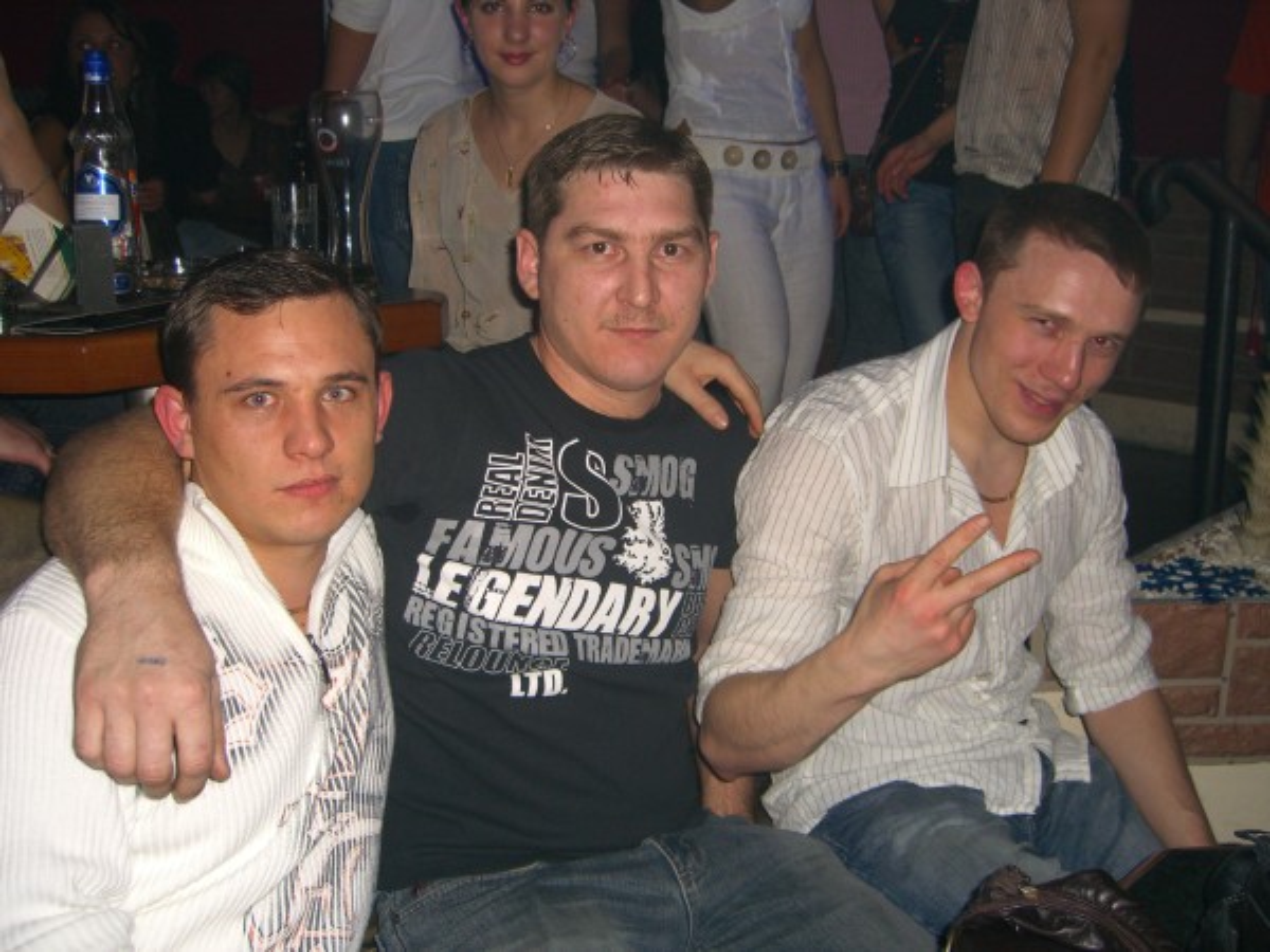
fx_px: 1394
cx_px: 635
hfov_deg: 49.0
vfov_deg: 37.7
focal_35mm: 38
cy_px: 476
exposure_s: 1/60
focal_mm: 7.9
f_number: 2.8
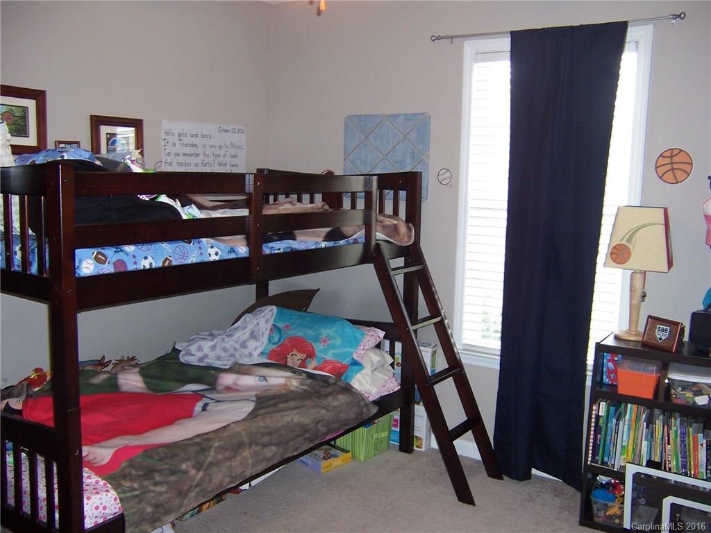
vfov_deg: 42.9
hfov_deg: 55.4
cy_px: 266
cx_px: 356
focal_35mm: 33
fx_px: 678
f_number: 2.8
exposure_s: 1/60
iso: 140
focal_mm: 5.5
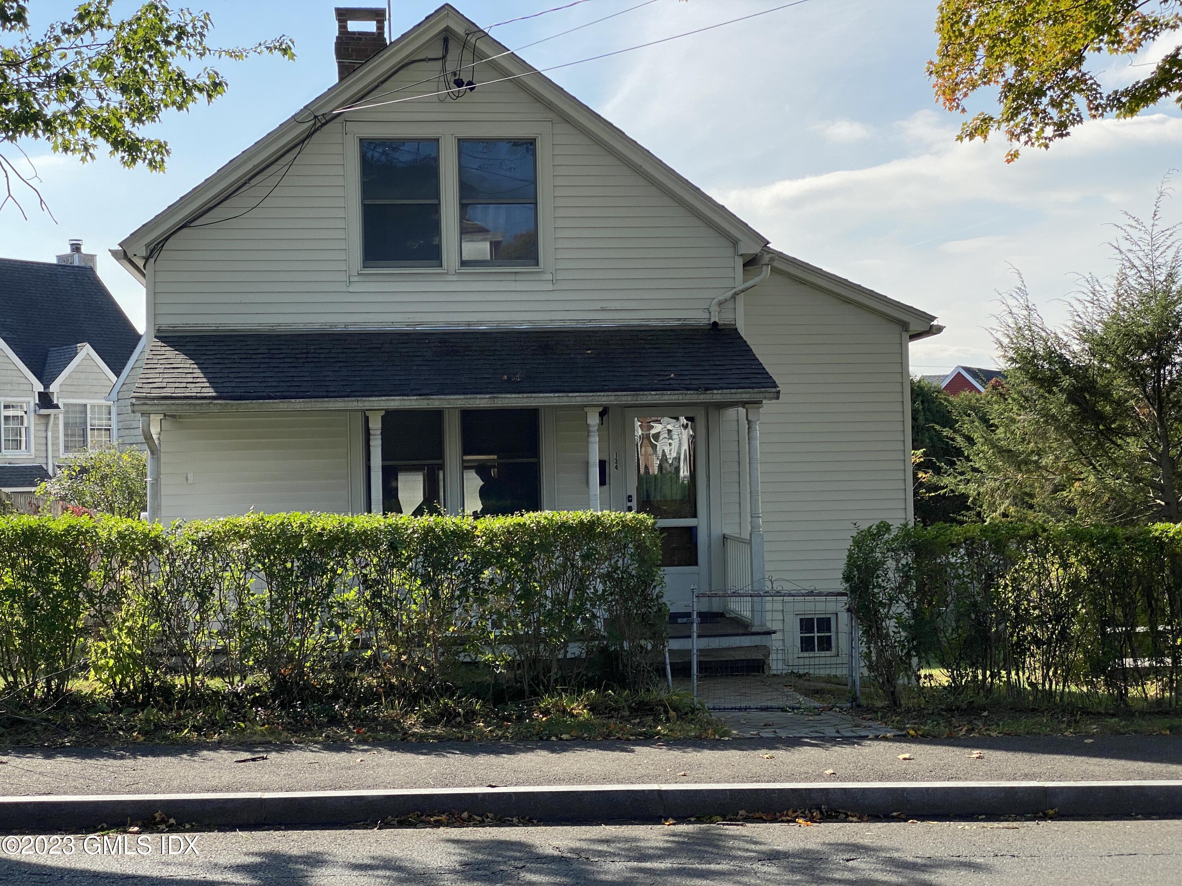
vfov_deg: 28.0
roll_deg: +1.3
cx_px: 591
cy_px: 443
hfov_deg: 36.8
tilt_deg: +0.5
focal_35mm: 52
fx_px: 1776
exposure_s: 1/1453
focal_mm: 6
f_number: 2
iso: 20
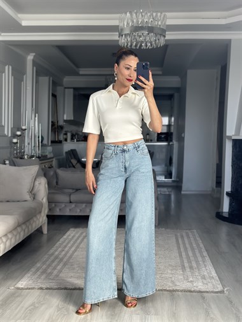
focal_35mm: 48
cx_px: 121
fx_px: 447
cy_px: 161
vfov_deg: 39.6
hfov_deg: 30.3
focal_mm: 6.86
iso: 100
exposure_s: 1/172
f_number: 1.78
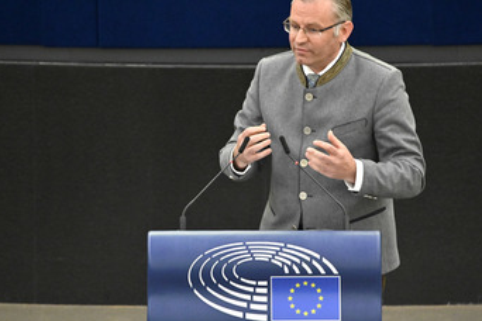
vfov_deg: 1.7
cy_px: 177
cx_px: 233
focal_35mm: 791
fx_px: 10590
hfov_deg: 2.6
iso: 6400
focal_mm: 600
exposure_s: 1/400
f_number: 6.3
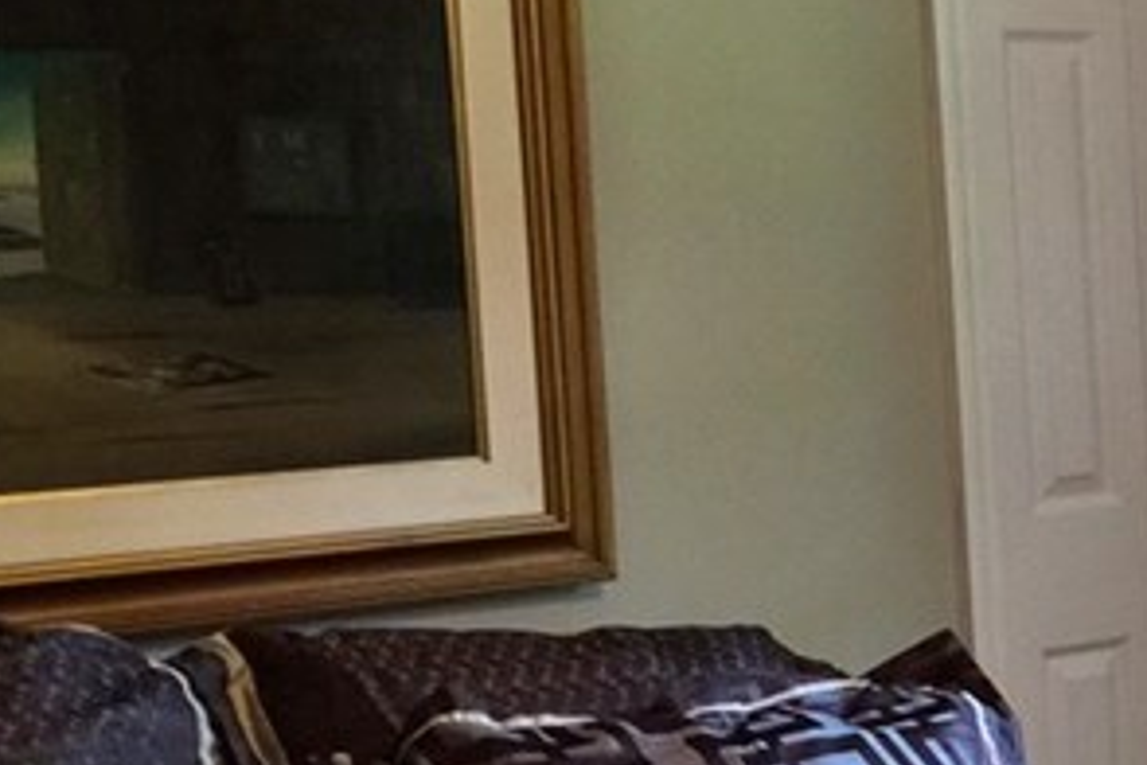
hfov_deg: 16.7
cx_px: 1974
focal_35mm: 105
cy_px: 726
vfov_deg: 12.9
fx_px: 3345
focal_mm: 4.15
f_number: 2.2
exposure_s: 1/15
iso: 80
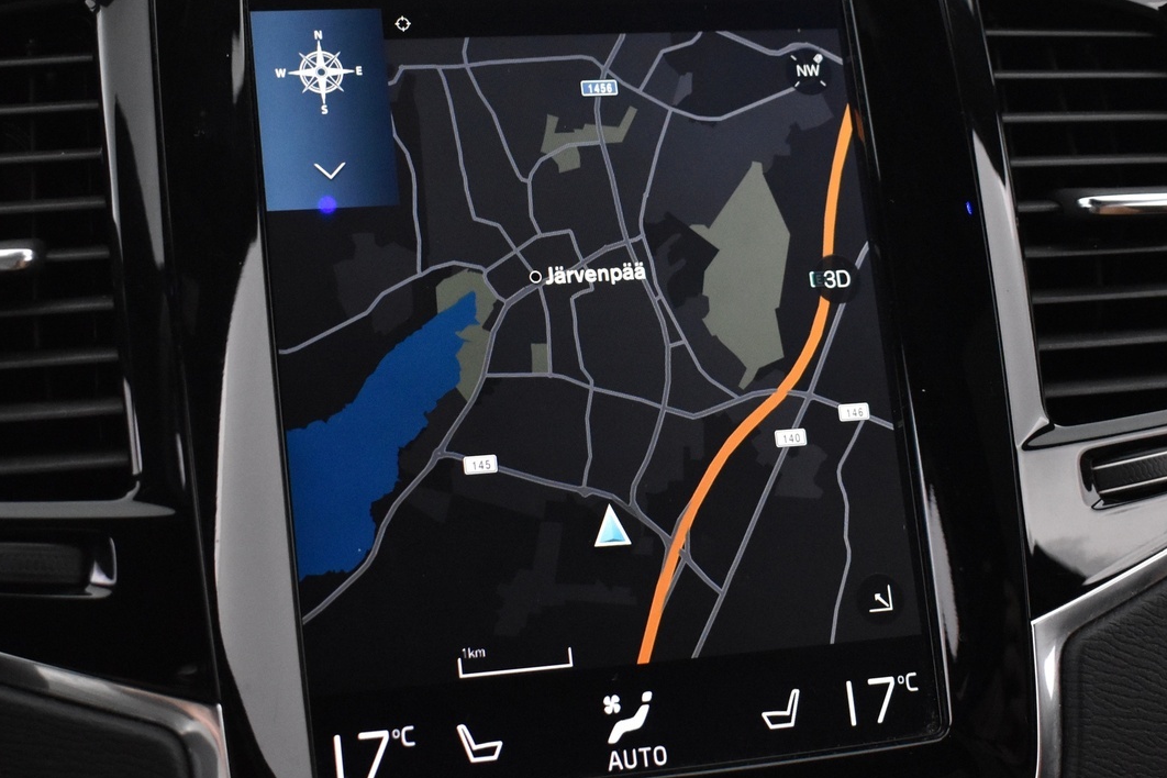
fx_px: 2002
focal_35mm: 62
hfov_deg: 32.4
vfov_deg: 22.0
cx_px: 493
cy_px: 376
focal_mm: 27
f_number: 4
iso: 3200
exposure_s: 1/40
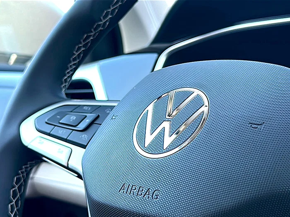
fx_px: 385
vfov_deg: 31.5
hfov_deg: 41.2
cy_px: 108
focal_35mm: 46
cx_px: 145
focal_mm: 6.86
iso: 50
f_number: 1.78
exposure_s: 1/118
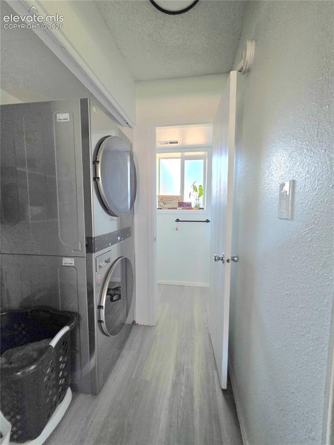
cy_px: 222
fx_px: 167
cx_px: 167
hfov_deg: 89.9
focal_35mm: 13
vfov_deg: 106.2
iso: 800
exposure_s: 1/60.2
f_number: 1.9
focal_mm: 2.2
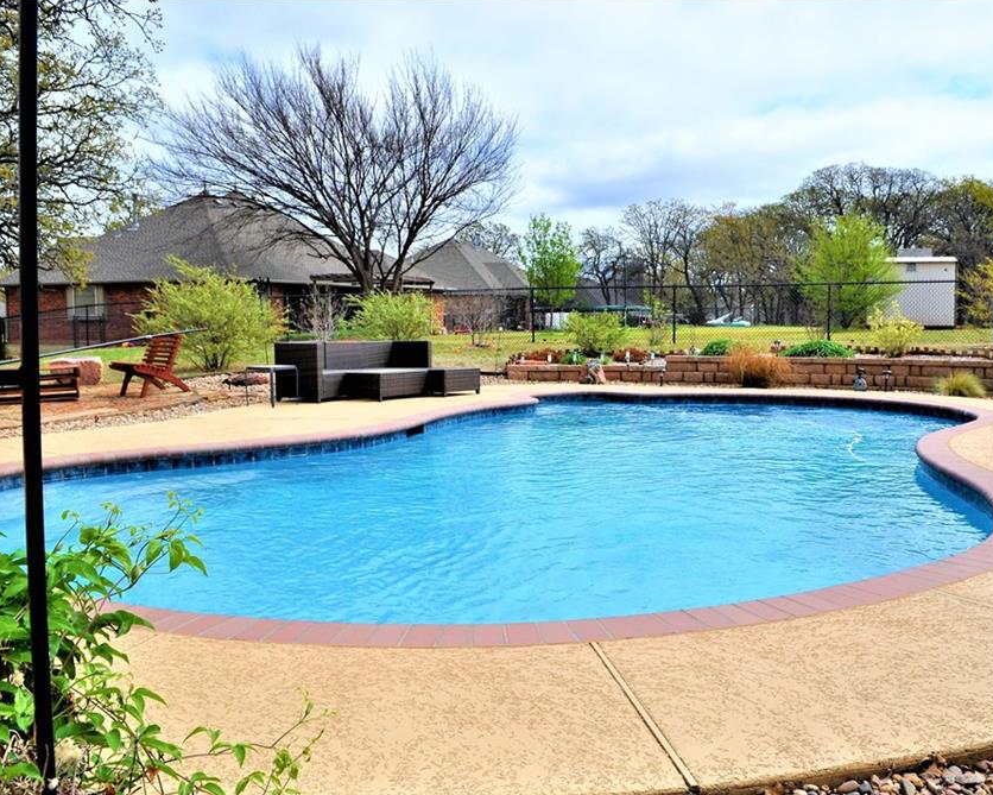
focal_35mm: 31
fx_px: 911
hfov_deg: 56.8
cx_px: 587
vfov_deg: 47.1
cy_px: 400
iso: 200
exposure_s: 1/400
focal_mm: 18
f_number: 10
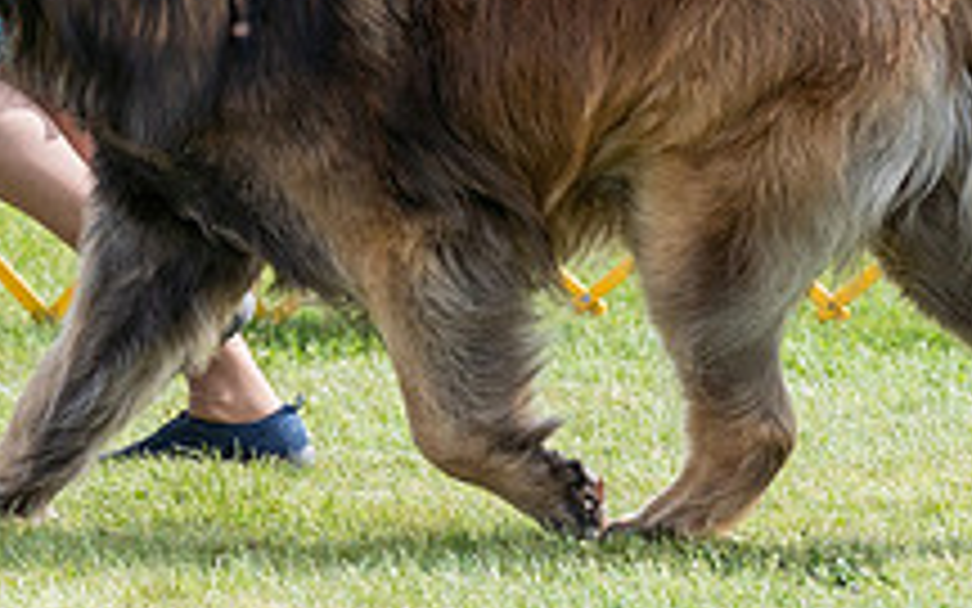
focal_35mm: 497
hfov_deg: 4.2
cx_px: 90
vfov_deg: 2.6
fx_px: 13166
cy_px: -234
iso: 500
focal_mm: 138
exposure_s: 1/1250
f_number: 5.6
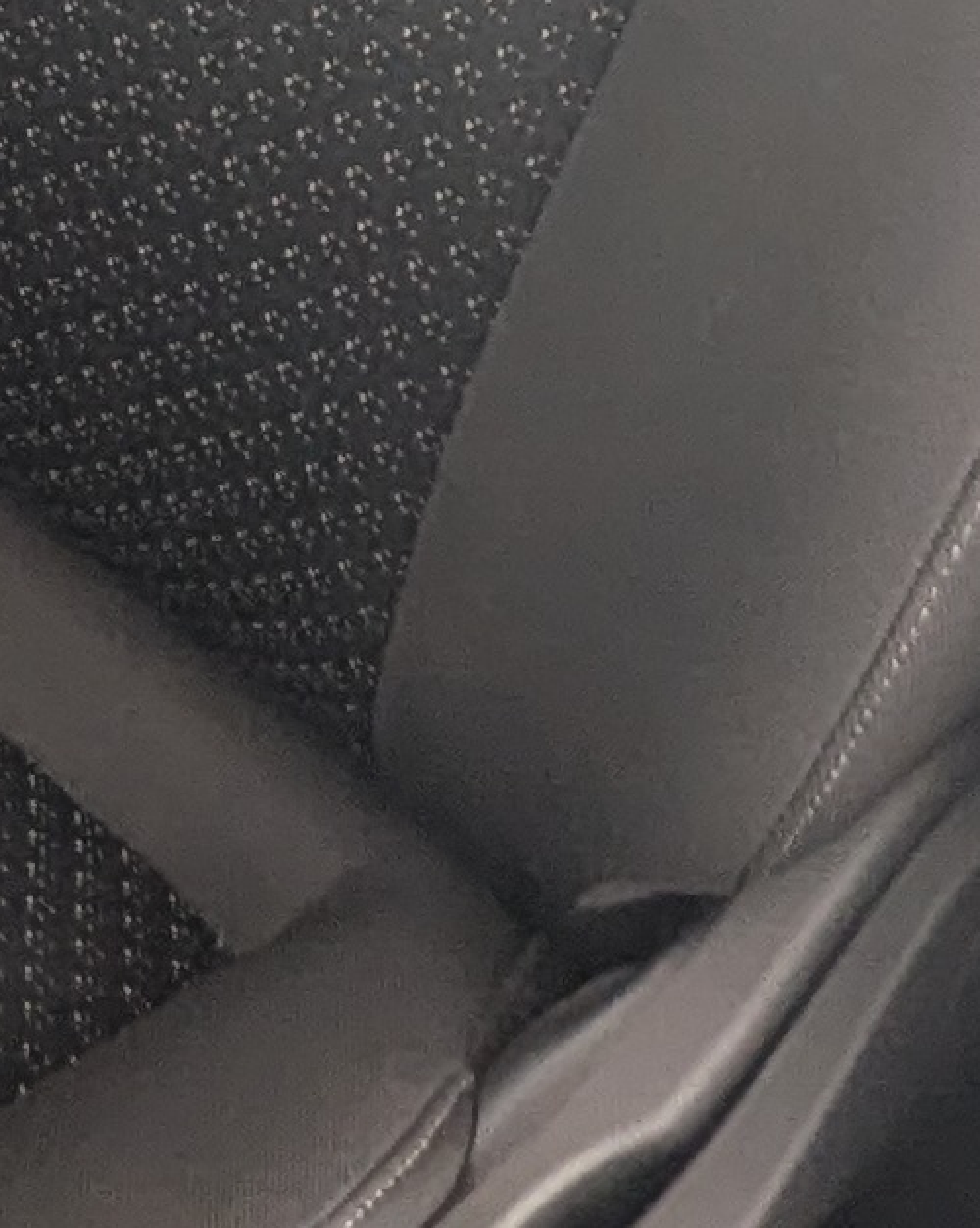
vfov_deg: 18.0
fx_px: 3702
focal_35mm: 102
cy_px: -192
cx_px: -525
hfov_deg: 14.1
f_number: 2.2
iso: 35
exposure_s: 1/49
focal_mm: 2.35
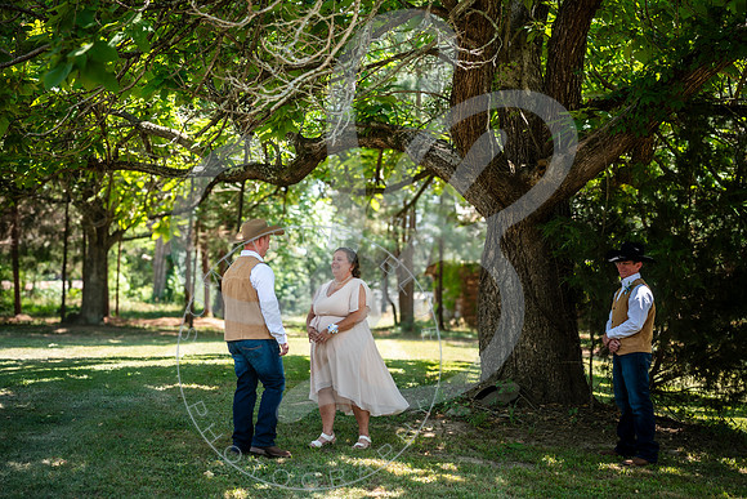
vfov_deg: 20.9
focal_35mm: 65
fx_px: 1349
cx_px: 374
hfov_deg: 31.0
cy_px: 250
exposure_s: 1/400
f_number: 2.8
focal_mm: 65
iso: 100
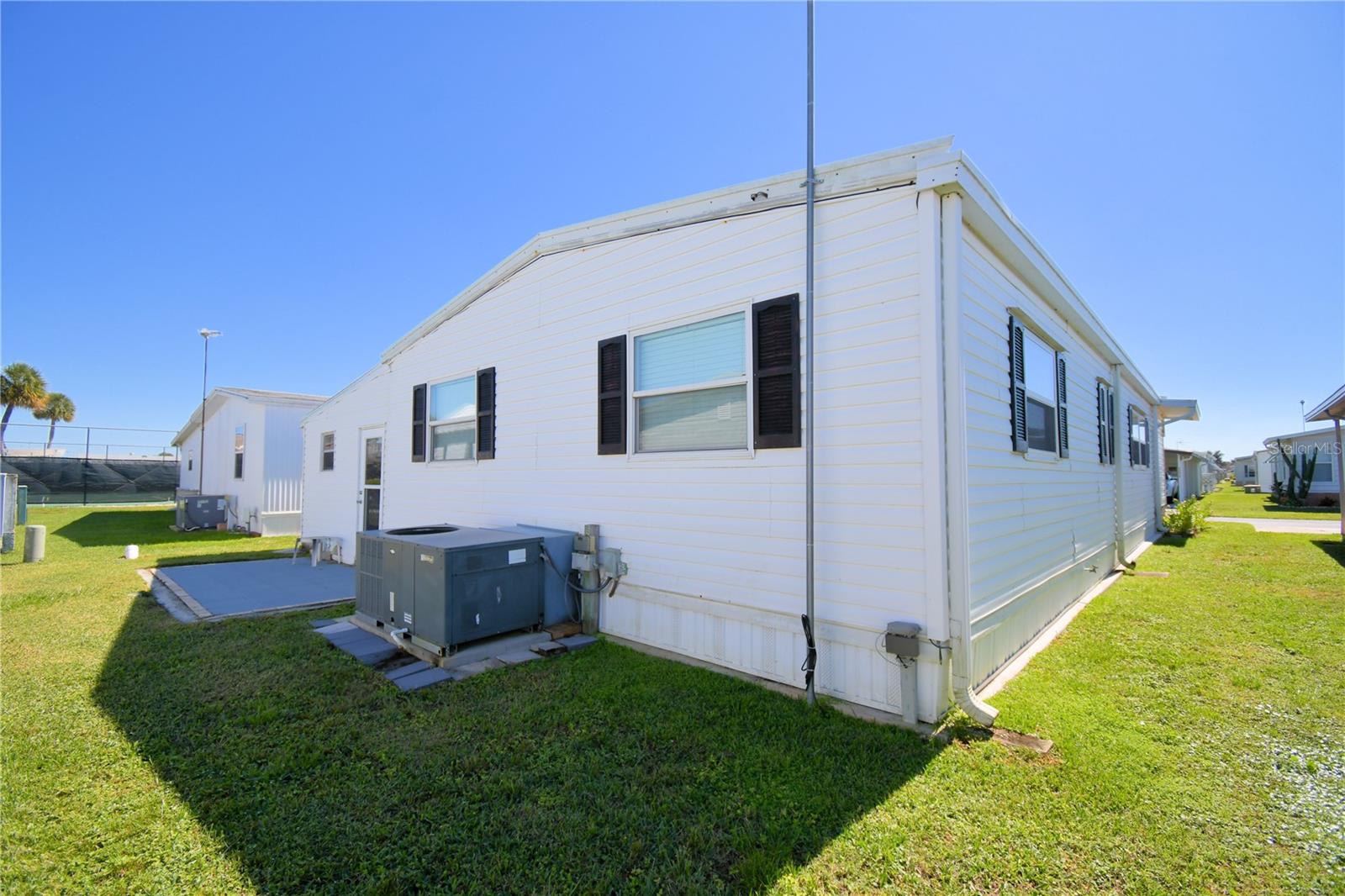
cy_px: 448
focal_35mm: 15
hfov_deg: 100.4
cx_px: 672
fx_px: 560
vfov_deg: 77.3
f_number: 4.5
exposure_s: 1/1000
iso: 100
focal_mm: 10
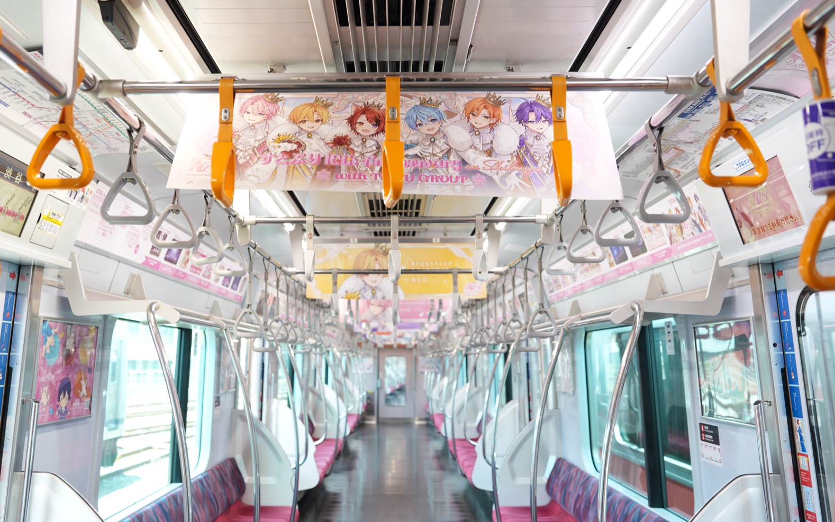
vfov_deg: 40.3
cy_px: 190
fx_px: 705
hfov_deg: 61.2
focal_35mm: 31
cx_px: 386
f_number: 2.8
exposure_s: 1/30
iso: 160
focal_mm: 24
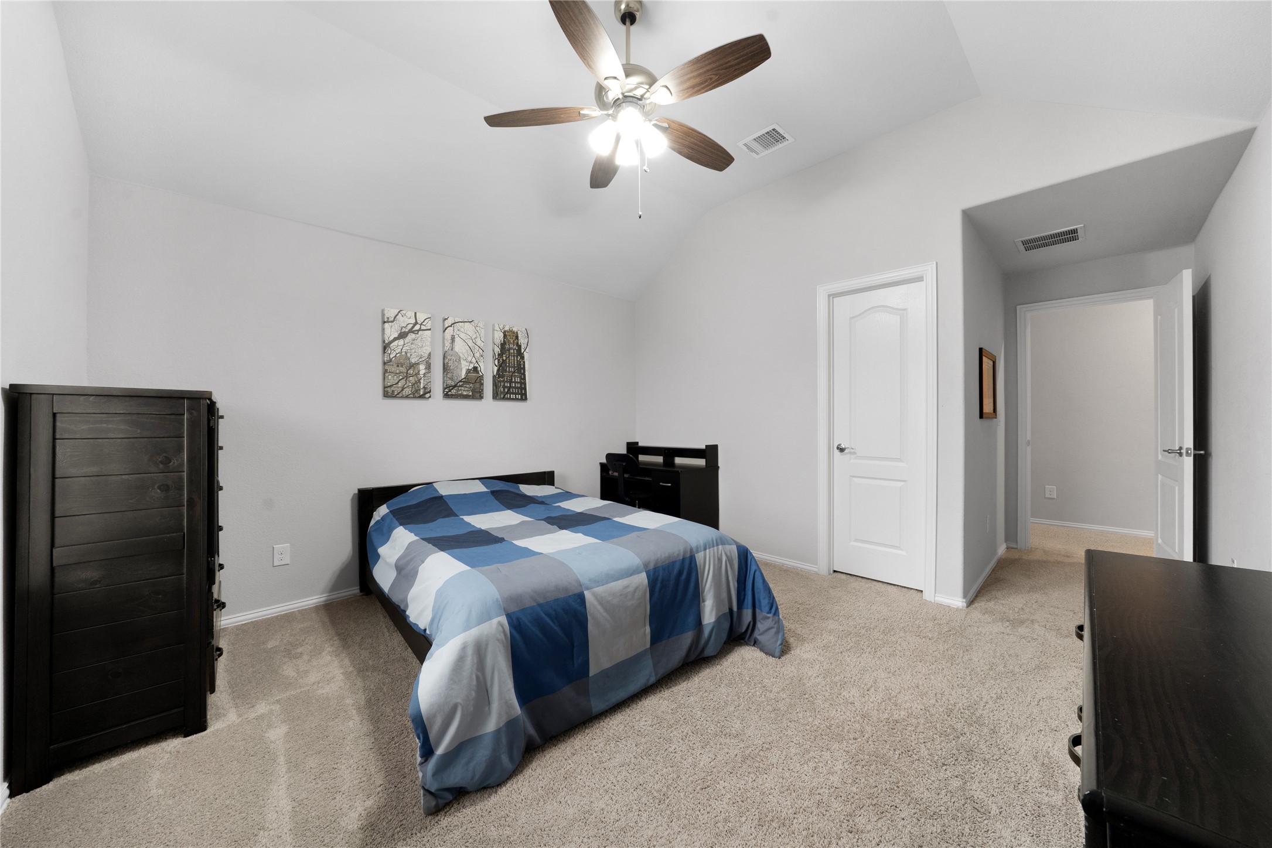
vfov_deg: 90.0
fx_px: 424
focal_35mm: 12
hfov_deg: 112.6
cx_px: 636
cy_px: 424
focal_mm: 12
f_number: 9
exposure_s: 1/6
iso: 800
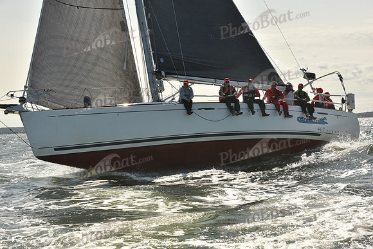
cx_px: 186
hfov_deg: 28.8
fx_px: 725
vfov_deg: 19.5
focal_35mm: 70
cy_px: 124
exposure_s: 1/800
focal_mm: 70
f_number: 10
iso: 250
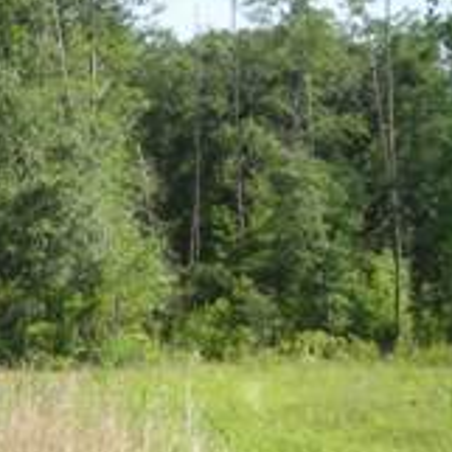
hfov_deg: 16.1
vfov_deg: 16.7
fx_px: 1536
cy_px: 327
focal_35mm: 104
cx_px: -95
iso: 50
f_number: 3.2
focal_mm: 6.3
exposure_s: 1/282
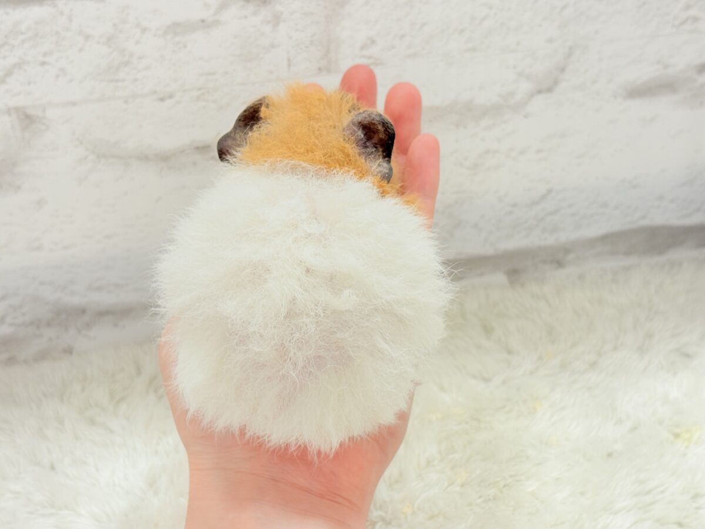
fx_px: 1059
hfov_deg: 36.8
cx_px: 352
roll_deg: +4.9
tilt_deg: -29.8
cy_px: 264
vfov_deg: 28.0
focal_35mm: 52
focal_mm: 5.96
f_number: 1.6
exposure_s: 1/50
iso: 50
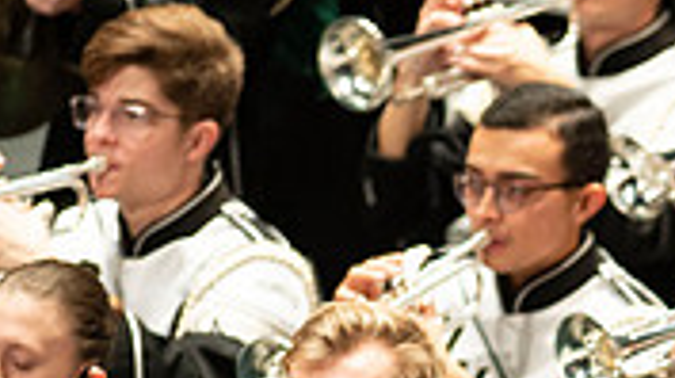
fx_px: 18446
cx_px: 980
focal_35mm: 1032
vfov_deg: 1.2
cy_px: 676
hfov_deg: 2.1
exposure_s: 1/500
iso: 3200
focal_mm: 300
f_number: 2.8
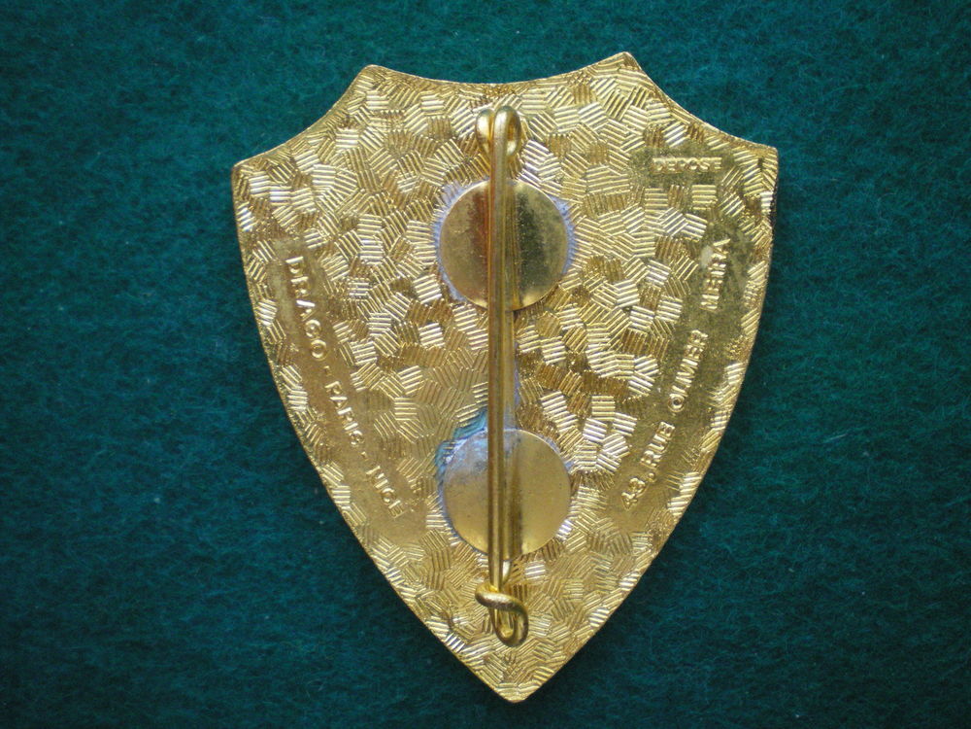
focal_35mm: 38
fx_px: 1066
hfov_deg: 49.0
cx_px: 486
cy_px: 364
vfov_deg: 37.7
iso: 400
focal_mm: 6.3
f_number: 3.1
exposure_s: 1/25
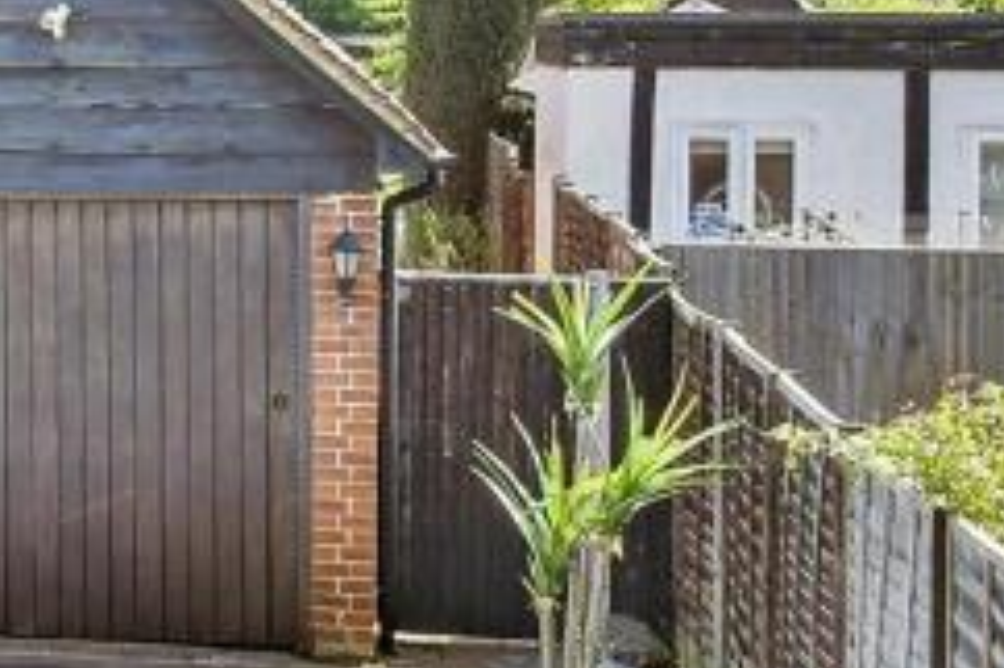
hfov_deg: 14.1
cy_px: 81
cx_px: -871
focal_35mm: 127
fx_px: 3539
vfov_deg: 10.7
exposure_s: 1/50
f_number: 10
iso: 125
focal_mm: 20
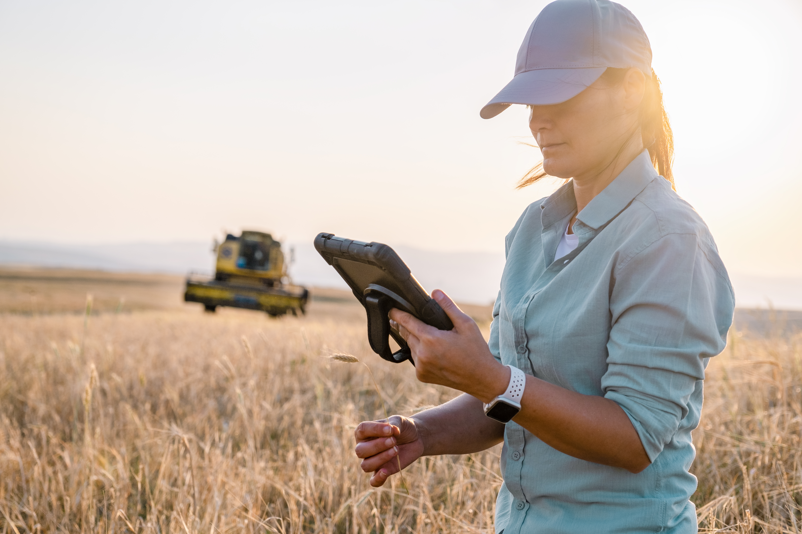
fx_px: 1381
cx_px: 401
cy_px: 267
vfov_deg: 21.9
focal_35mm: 62
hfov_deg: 32.4
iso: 160
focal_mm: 41.4
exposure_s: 1/950
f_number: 3.6
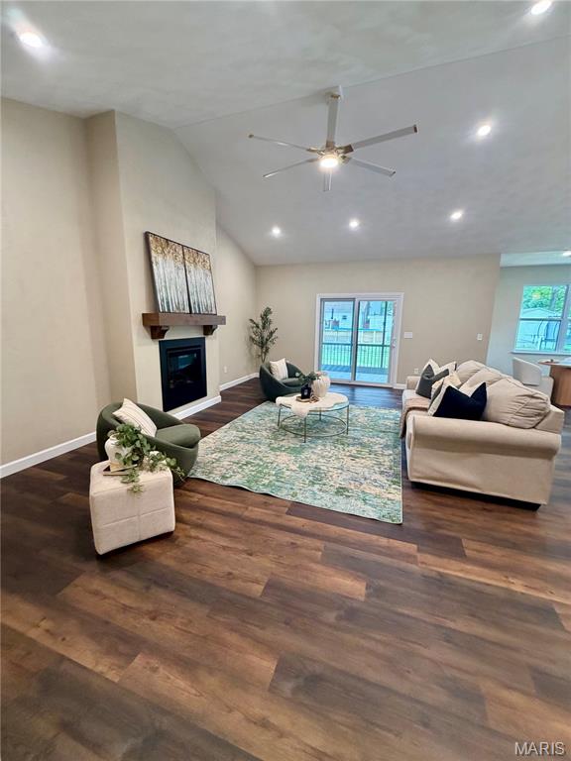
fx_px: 308
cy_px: 380
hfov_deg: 85.7
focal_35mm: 14
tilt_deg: -9.0
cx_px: 286
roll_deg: -0.6
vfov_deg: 102.1
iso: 250
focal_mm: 2.22
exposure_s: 1/60
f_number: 2.2
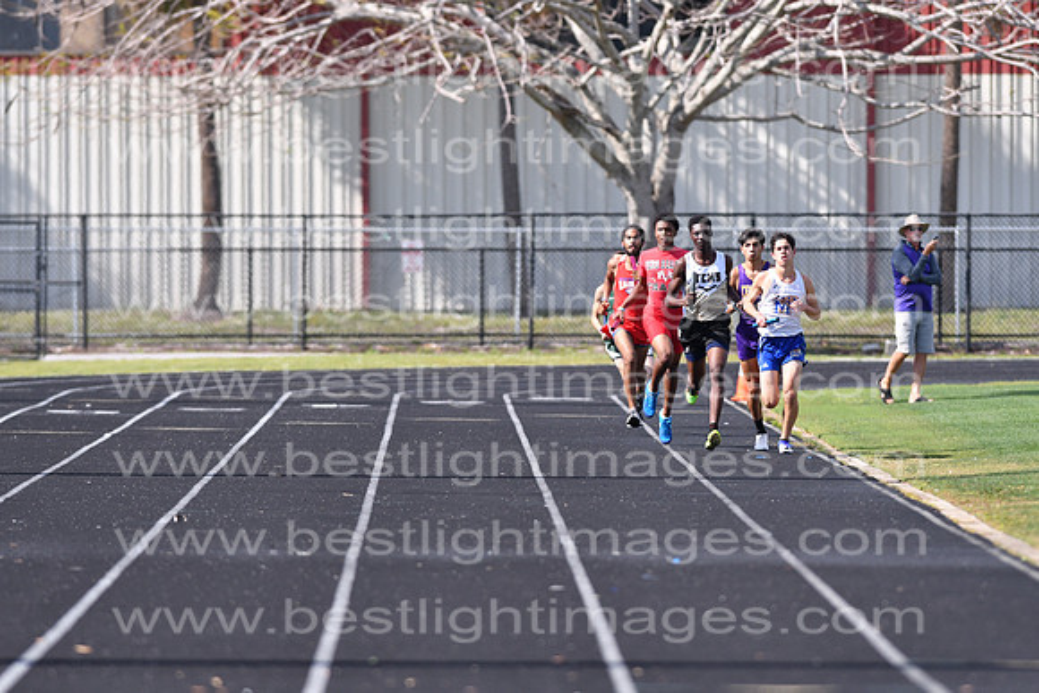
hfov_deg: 4.6
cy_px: 346
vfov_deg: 3.1
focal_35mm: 450
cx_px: 520
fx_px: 12990
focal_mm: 300
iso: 400
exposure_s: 1/4000
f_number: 4
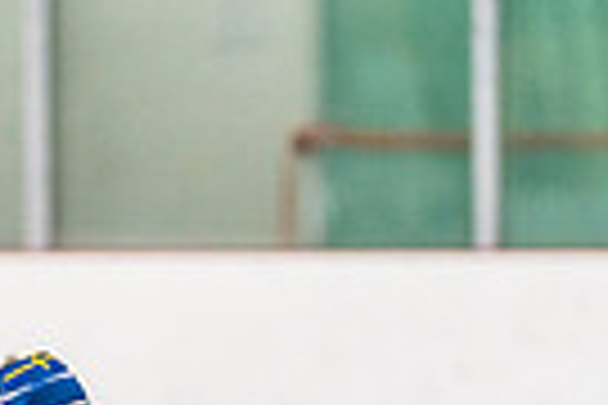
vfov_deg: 2.4
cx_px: 19
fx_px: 9592
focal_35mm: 568
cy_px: 794
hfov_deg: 3.6
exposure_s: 1/1250
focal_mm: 119
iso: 3200
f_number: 2.8
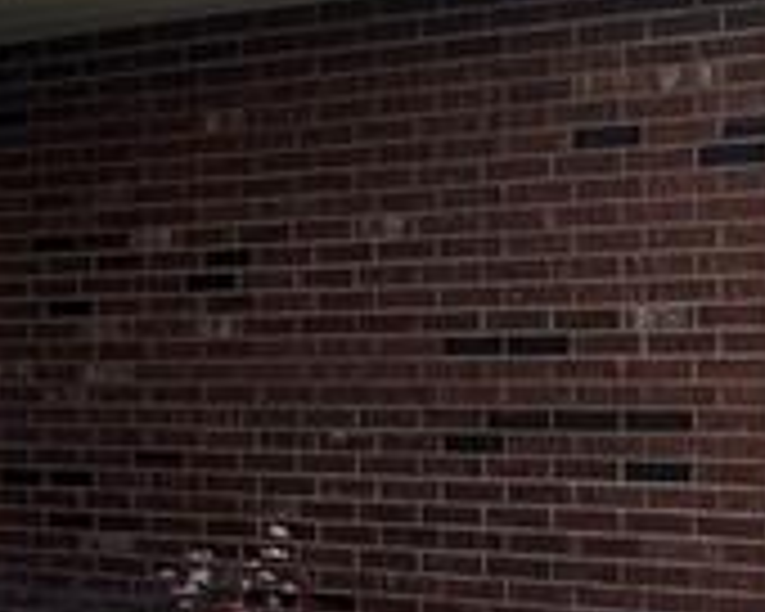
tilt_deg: -2.8
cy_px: 508
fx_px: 3192
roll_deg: +1.2
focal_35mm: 141
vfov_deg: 10.9
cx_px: -333
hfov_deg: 13.0
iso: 80
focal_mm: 6.76
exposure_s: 1/4405
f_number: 1.78
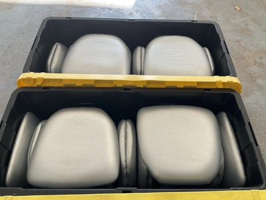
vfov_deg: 48.2
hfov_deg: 61.7
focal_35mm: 29
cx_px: 133
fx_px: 223
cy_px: 100
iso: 40
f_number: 1.8
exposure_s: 1/60
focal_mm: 3
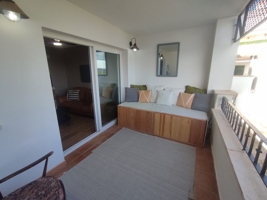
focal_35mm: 16
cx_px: 134
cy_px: 100
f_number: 2.2
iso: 50
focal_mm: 1.65
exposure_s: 1/315
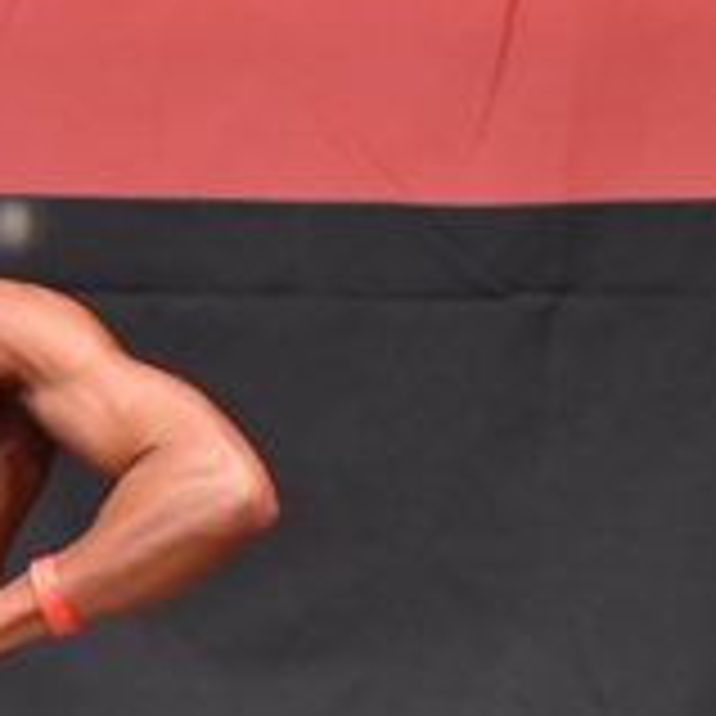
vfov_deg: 1.9
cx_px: 7
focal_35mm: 929
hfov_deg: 1.9
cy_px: 968
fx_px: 21740
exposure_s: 1/400
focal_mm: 150
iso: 6400
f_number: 5.6
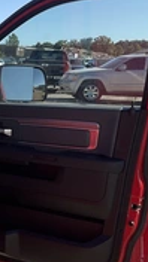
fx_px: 502
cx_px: -96
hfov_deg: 15.1
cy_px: 125
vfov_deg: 29.3
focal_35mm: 72
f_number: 1.8
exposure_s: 1/1098
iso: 25
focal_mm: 3
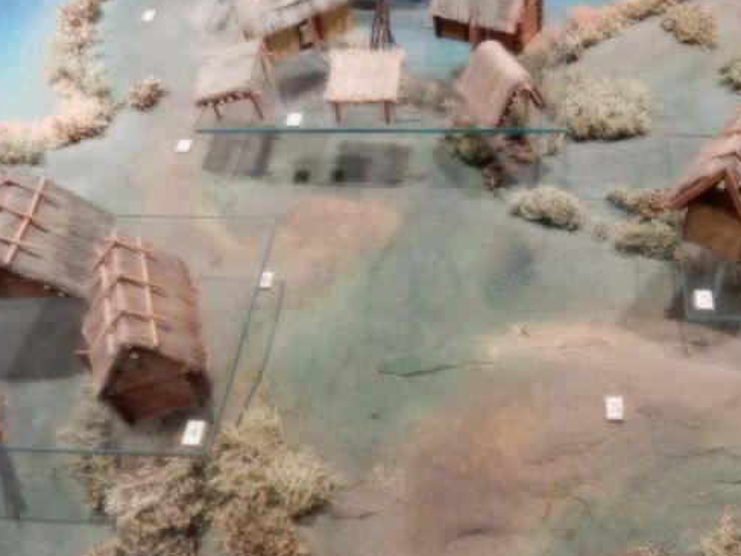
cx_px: 493
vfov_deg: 35.1
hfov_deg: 45.1
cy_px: 255
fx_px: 878
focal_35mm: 41
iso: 400
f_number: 3.7
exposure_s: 1/15
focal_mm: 4.5
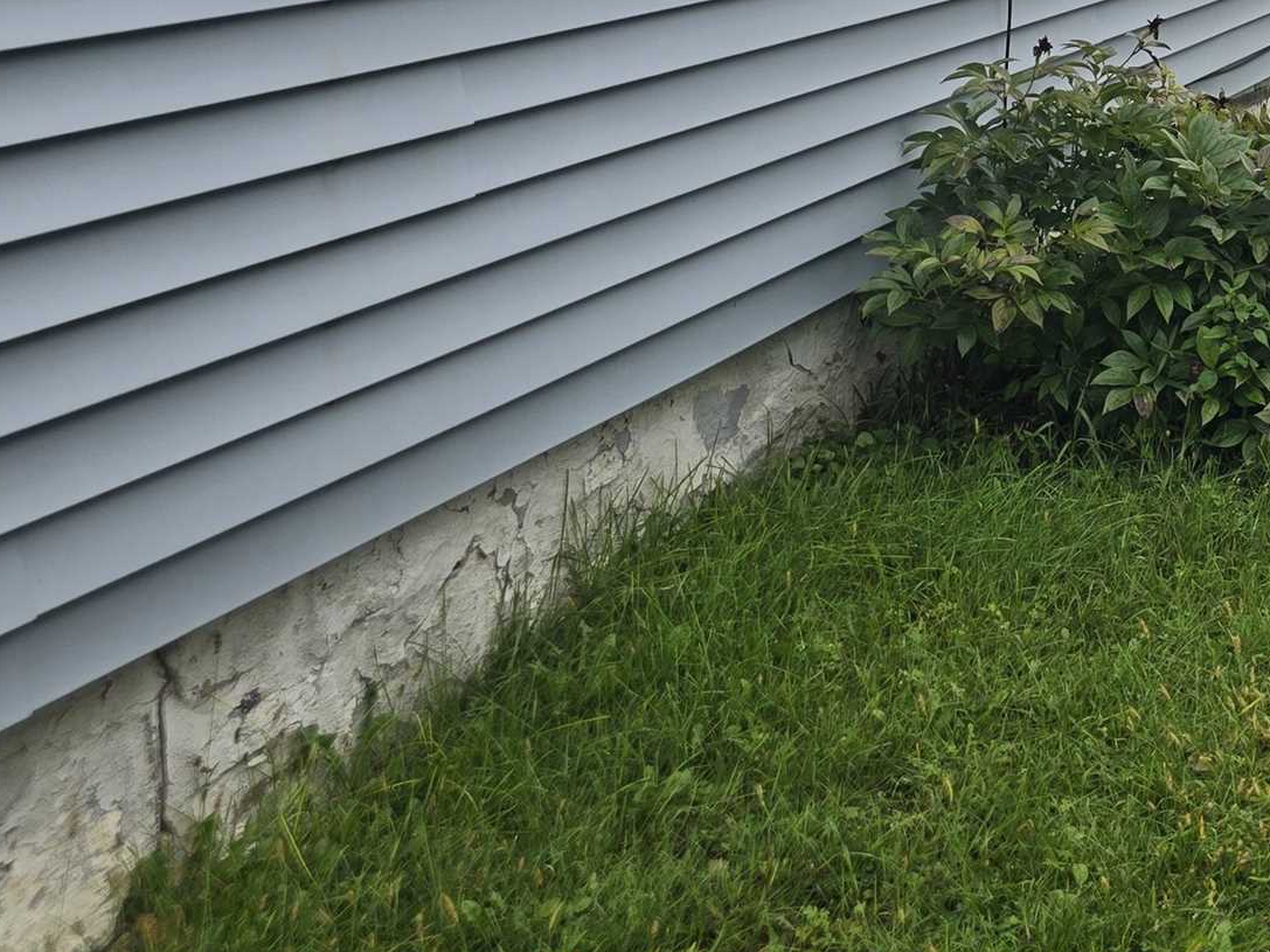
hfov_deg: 25.9
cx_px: 1615
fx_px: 2384
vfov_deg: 20.5
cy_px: -308
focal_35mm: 65
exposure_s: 1/183
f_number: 1.7
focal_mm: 6.3
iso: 12
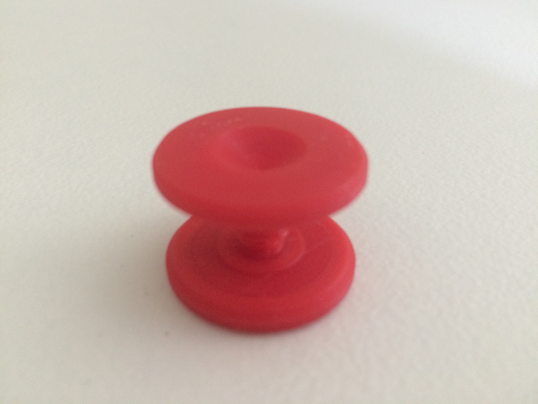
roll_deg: -0.1
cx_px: 269
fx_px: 451
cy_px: 202
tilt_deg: -34.8
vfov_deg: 48.2
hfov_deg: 61.7
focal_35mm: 29
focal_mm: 4.15
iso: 200
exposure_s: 1/30
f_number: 2.2
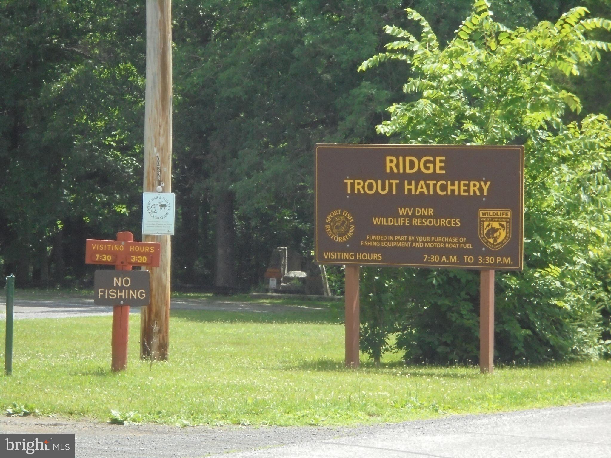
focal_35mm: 156
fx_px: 2754
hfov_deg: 12.7
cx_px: 306
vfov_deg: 9.5
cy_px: 229
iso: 100
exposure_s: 1/640
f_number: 6.5
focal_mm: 27.6
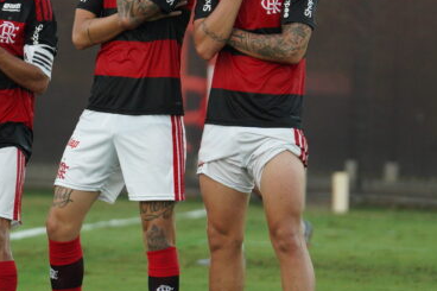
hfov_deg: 3.6
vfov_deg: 2.4
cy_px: 37
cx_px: 109
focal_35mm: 576
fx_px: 6989
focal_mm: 138
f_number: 2.8
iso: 1000
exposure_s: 1/1250
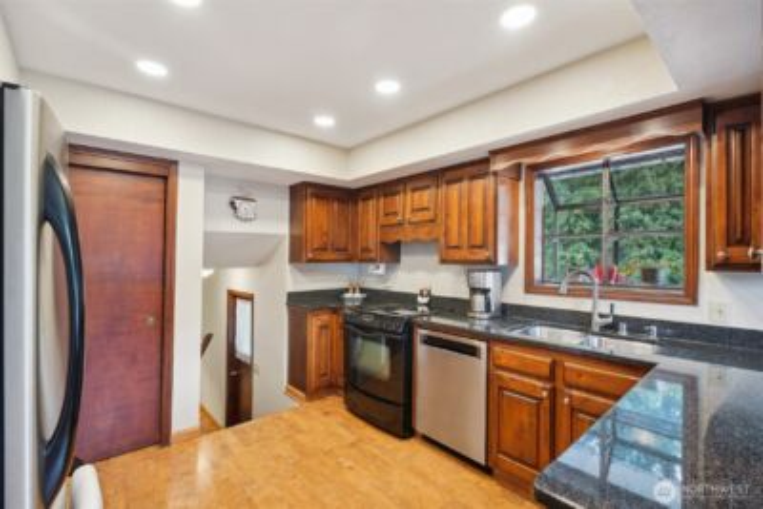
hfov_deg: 96.7
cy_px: 254
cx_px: 382
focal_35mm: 16
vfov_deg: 73.8
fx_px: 339
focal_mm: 16
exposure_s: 1/5
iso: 400
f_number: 8
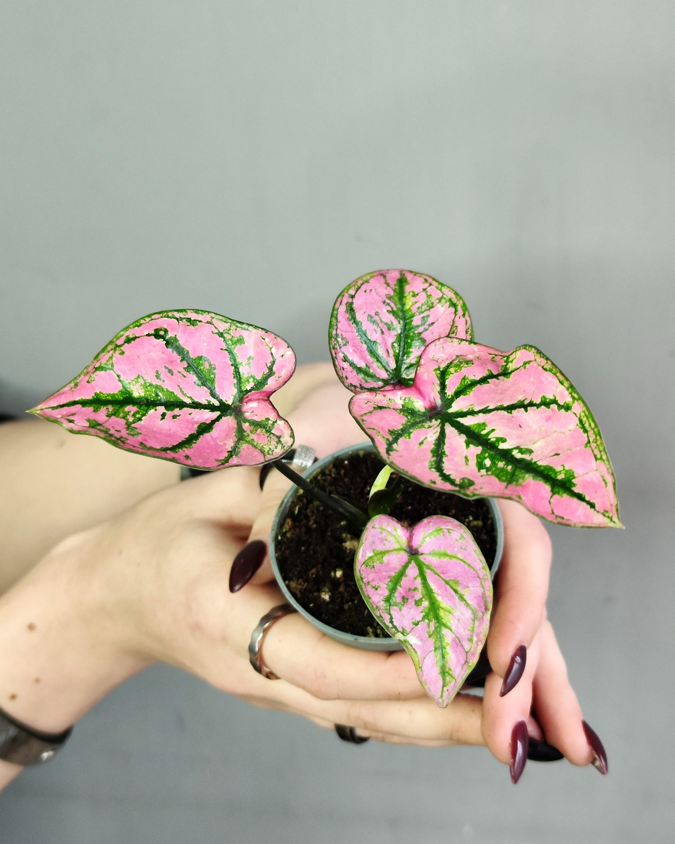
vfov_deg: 70.3
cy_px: 439
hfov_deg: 58.8
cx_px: 338
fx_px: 599
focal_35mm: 24
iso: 1379
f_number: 1.69
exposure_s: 1/82.6
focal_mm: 7.01
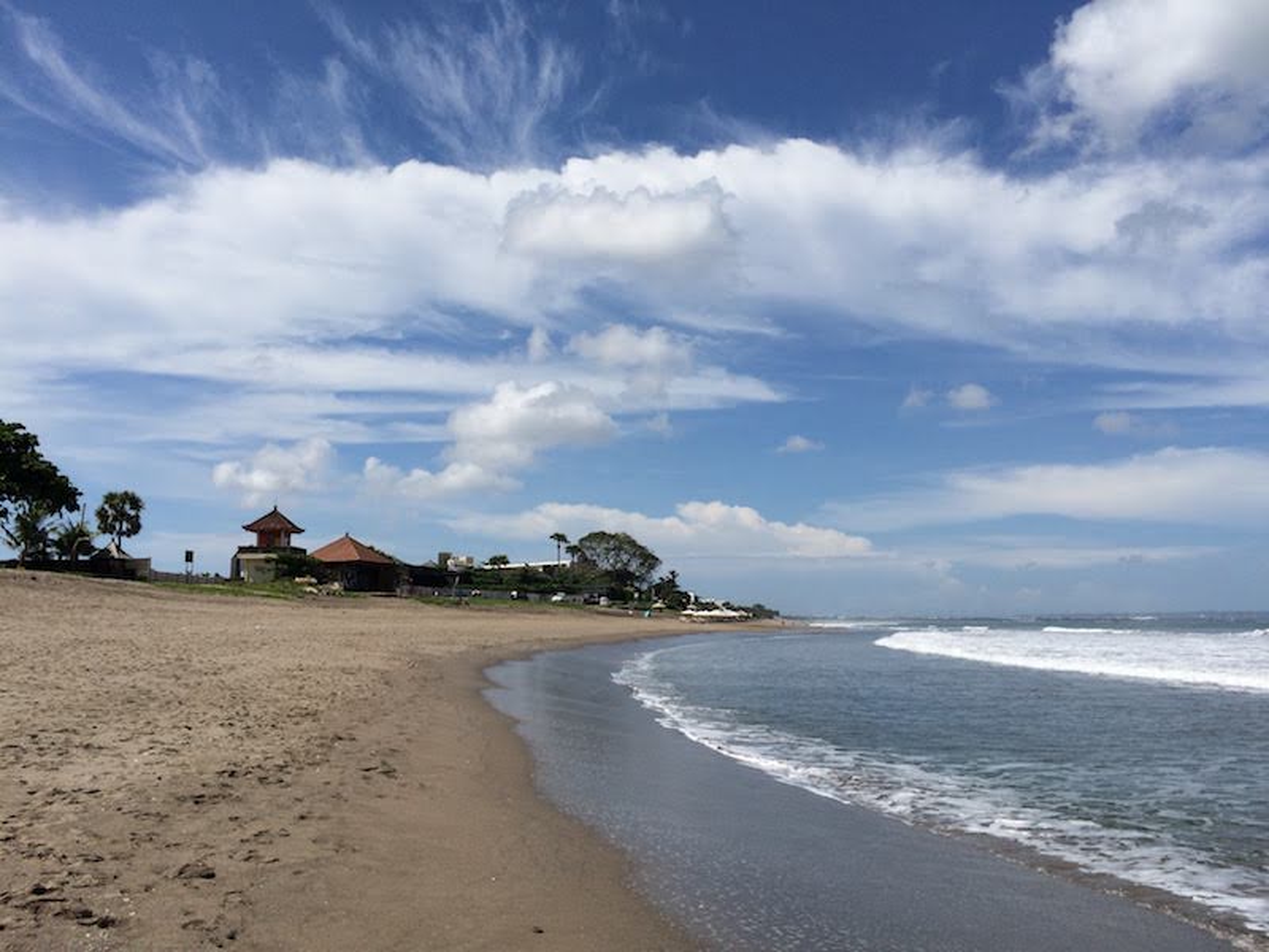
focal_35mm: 29
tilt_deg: +7.7
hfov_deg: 61.7
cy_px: 476
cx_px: 634
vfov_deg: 48.2
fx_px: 1063
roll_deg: -0.5
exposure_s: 1/5128
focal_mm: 4.15
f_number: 2.2
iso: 32
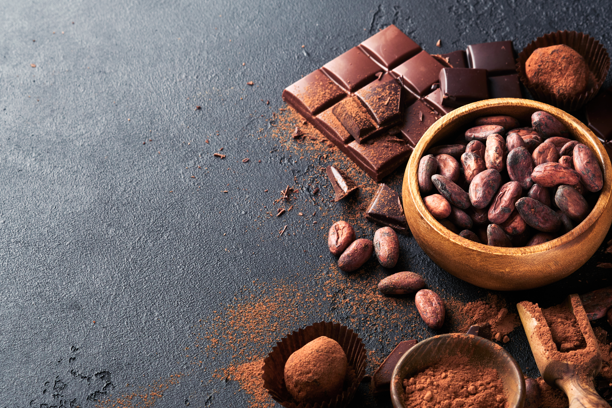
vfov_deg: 13.4
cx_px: 337
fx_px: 1734
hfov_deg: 20.0
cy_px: 231
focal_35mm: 102
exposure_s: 1/160
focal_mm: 60
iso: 160
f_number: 8
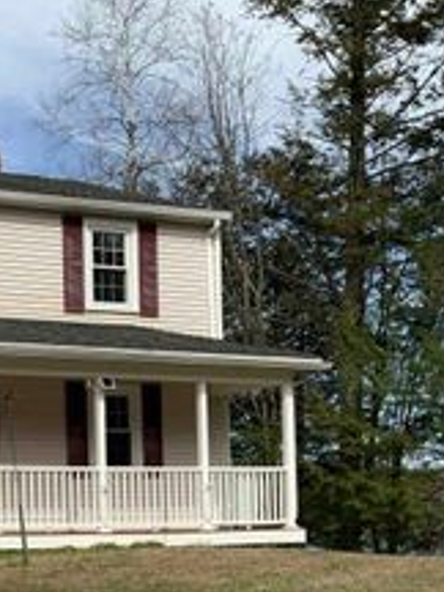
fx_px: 1146
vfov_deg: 28.2
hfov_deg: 19.7
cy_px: 492
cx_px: -175
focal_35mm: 67
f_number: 1.8
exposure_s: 1/2141
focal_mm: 3
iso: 16
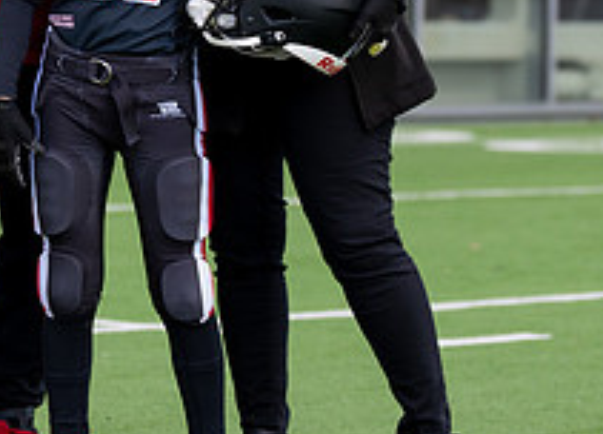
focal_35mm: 277
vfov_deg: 5.2
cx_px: 185
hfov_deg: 7.2
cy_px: 48
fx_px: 4758
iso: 100
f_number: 2.8
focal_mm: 85
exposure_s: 1/400
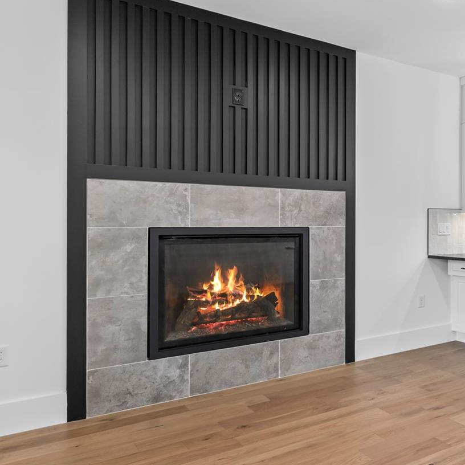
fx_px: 486
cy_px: 217
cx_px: 529
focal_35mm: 32
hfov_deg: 39.9
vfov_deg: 51.1
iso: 500
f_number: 7.1
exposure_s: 1/8
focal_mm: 15
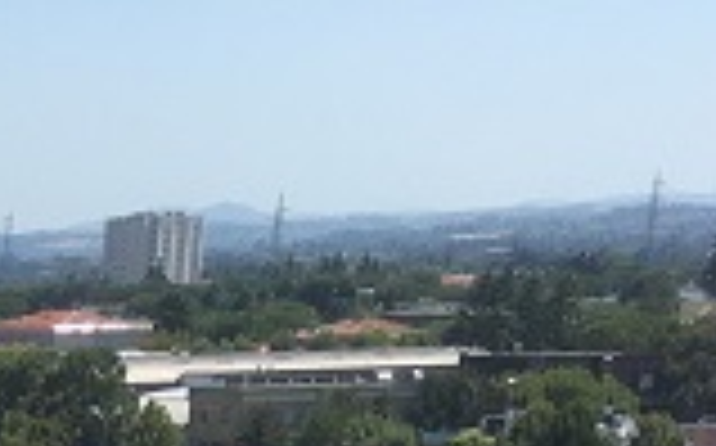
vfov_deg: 7.4
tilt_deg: -19.7
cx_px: -1000
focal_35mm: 155
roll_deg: +1.5
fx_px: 3021
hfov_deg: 11.3
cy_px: 1347
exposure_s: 1/1748
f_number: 2.2
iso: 25
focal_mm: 4.15
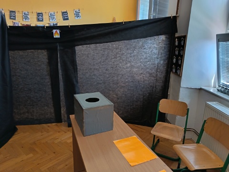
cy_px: 86
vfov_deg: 56.8
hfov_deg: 71.6
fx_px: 159
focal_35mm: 24
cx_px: 114
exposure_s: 1/33.3
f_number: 1.75
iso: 964
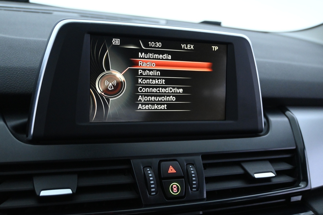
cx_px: 162
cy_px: 108
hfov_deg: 51.3
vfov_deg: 35.5
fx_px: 336
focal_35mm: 38
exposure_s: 1/40
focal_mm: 25
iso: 4000
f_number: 4.2
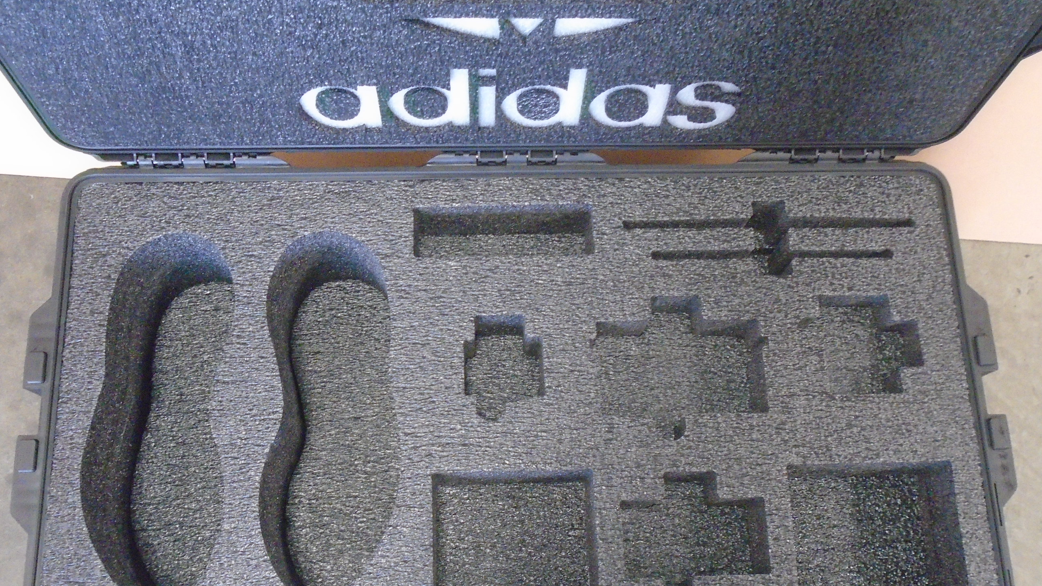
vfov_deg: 34.4
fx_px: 939
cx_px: 522
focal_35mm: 34
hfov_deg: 58.0
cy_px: 386
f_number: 3.5
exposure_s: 1/25
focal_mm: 5.5
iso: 800
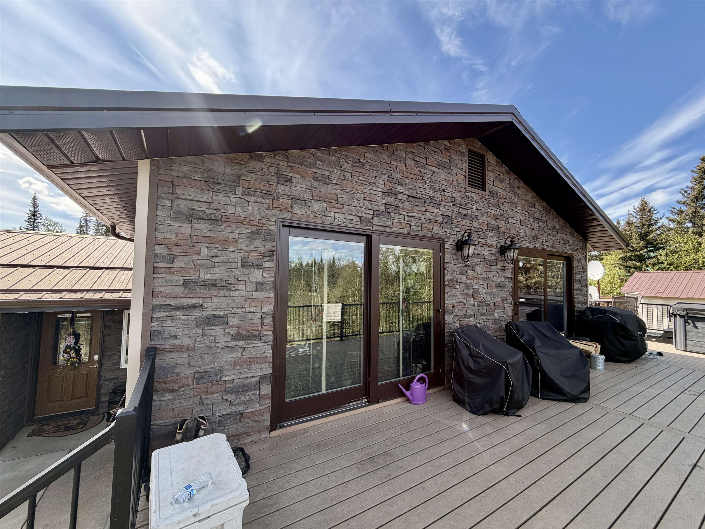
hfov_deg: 102.1
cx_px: 352
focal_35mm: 14
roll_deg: -0.9
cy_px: 264
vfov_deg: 85.7
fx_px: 285
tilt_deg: +3.4
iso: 40
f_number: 2.2
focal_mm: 2.22
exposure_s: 1/502
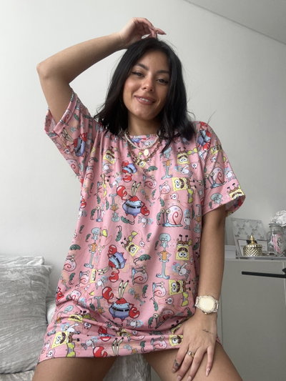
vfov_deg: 60.0
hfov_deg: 46.8
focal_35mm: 30
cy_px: 190
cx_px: 143
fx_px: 330
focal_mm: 2.69
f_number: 1.9
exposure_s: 1/121
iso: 80
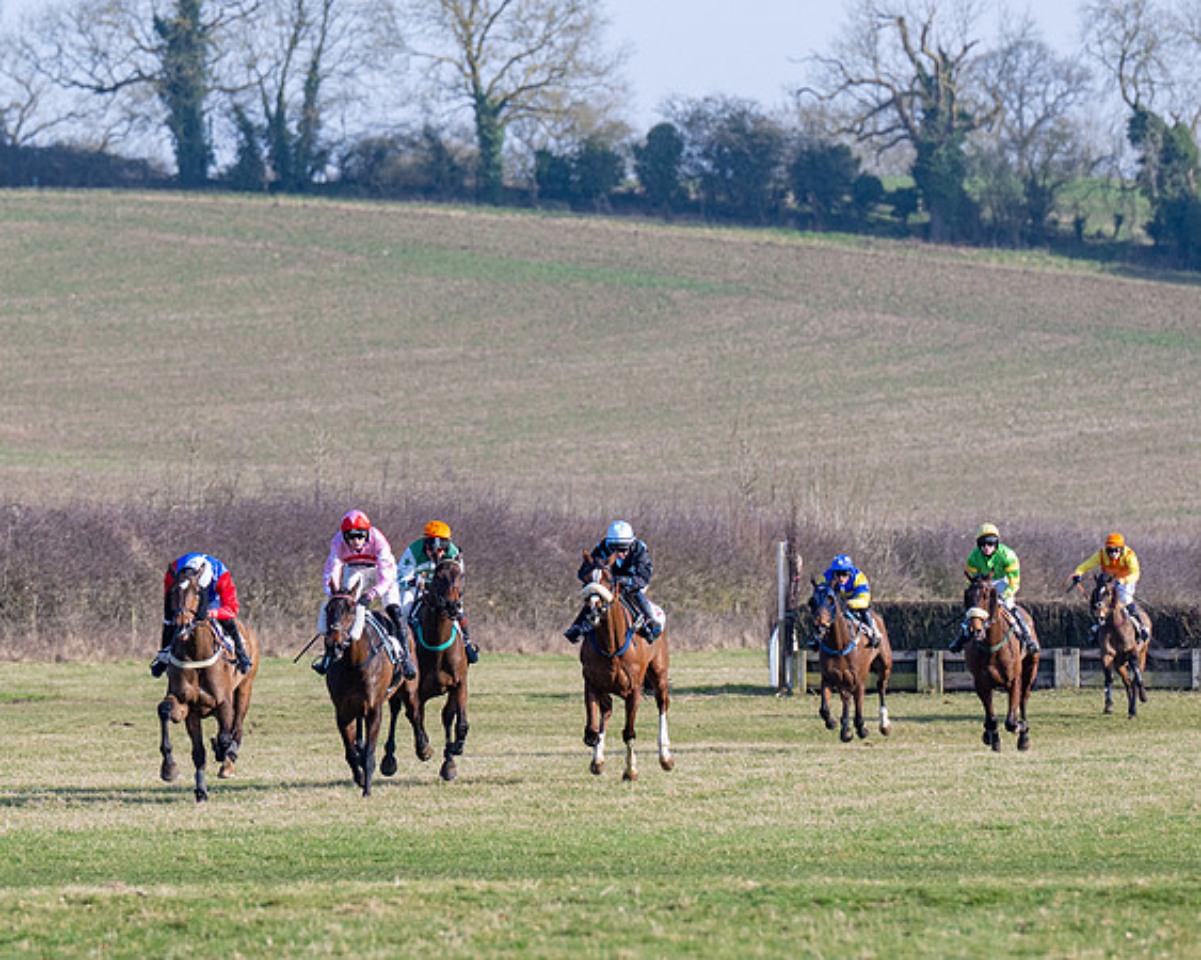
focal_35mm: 471
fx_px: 16729
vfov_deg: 3.3
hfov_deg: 4.1
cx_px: 336
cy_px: 492
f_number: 4
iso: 200
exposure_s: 1/1600
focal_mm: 200
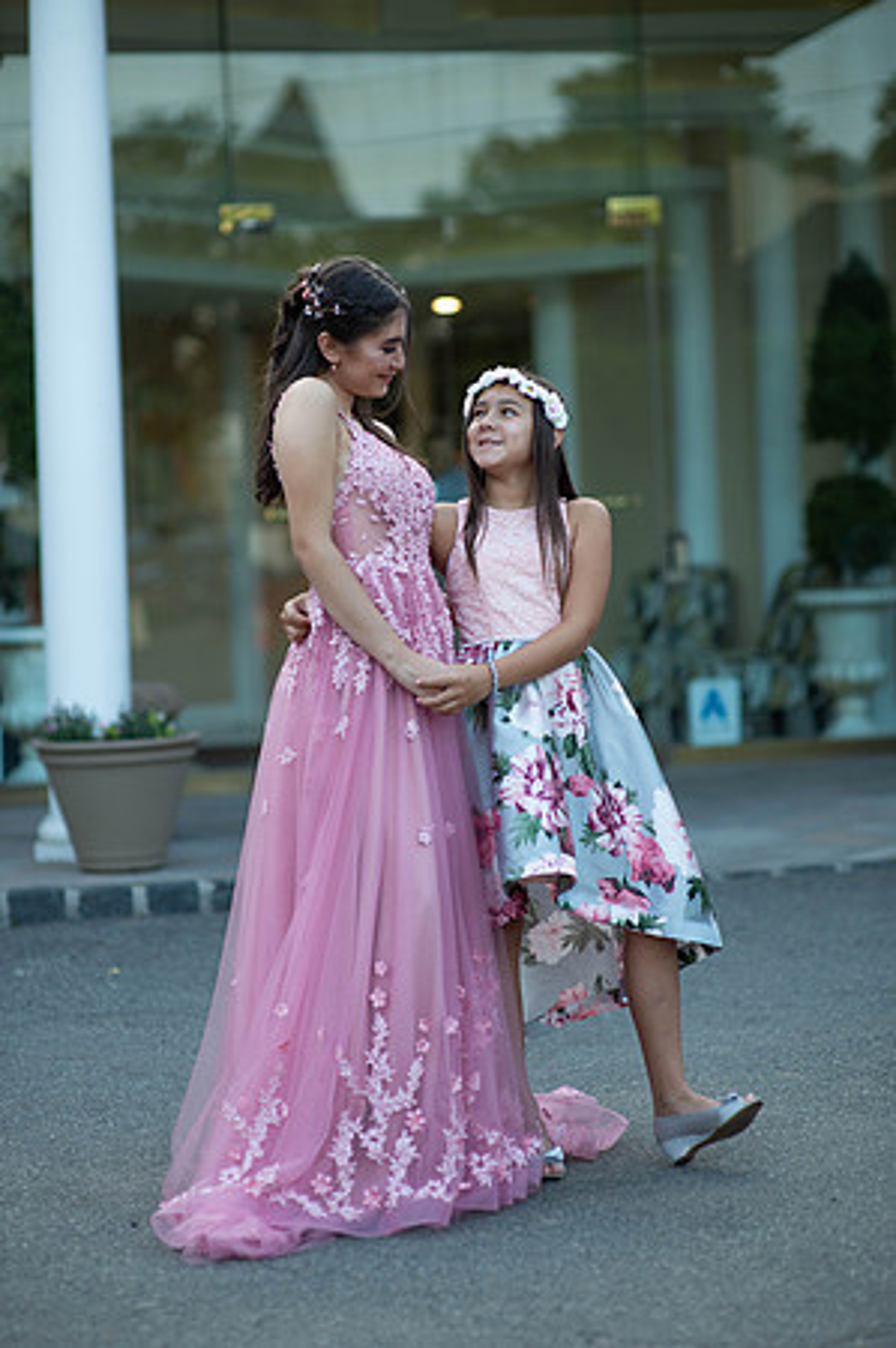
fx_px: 3180
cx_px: 448
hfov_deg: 16.0
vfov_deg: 23.9
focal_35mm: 85
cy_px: 674
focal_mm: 85
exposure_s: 1/800
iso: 250
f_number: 2
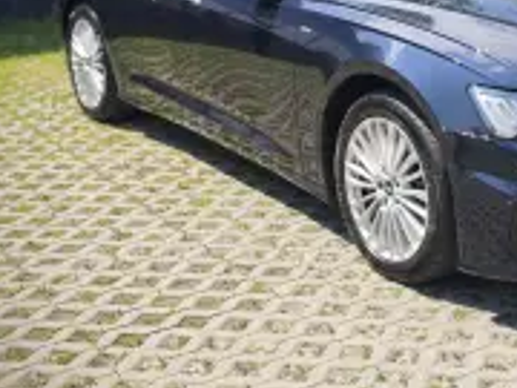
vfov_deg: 20.8
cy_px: 89
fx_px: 1045
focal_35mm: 70
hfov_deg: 26.8
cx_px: 465
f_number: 1.4
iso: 50
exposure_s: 1/1173
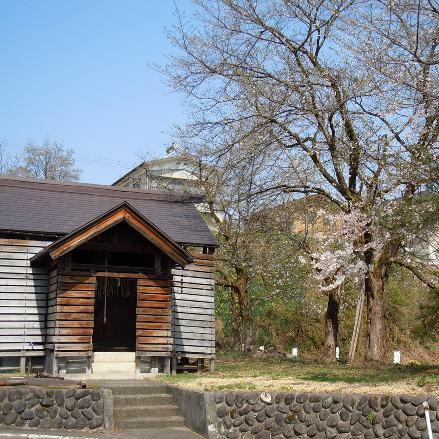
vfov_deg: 36.1
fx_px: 674
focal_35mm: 47
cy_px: 217
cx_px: 282
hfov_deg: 35.8
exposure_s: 1/800
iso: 100
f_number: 3.7
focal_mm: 7.1
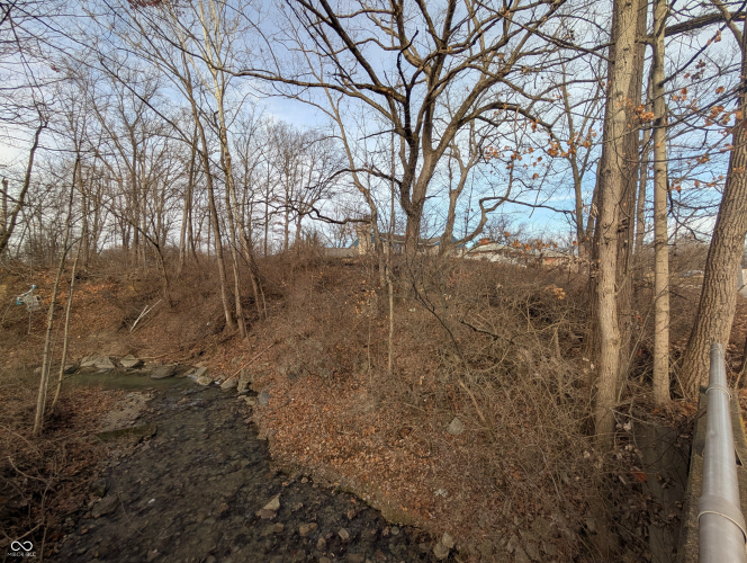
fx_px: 259
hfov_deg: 110.5
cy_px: 282
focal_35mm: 12
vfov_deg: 94.6
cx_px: 374
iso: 50
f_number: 1.7
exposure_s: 1/1085
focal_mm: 2.02
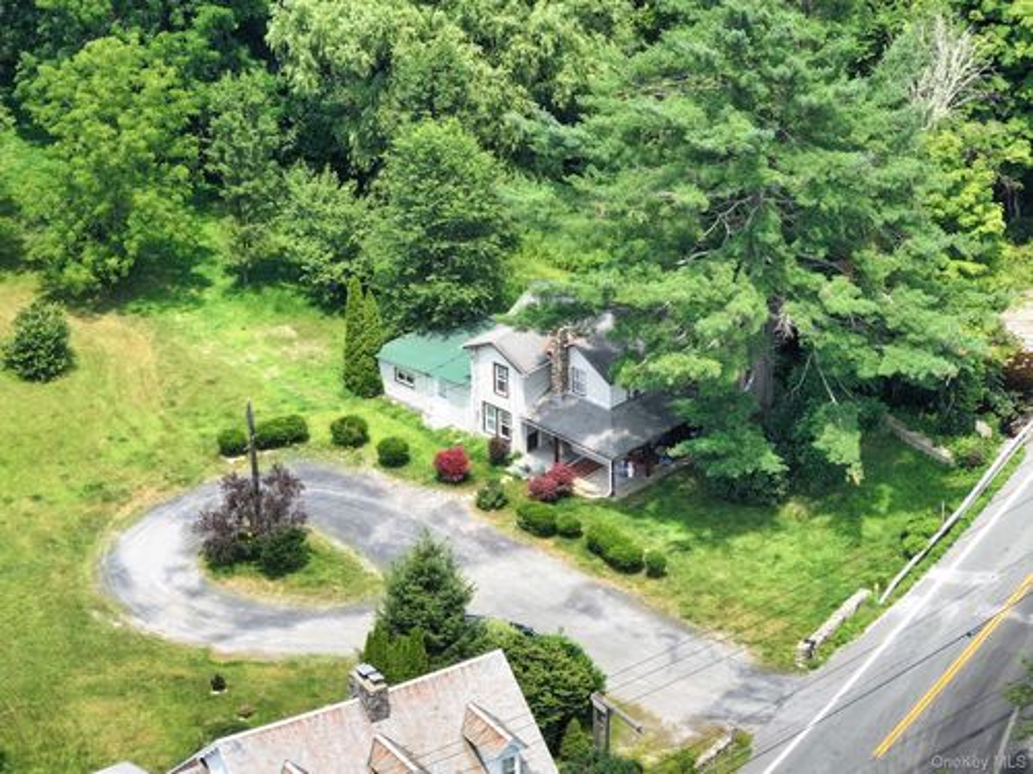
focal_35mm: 166
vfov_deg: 8.9
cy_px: 387
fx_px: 4954
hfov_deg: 11.9
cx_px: 516
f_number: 3.4
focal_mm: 30.71
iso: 100
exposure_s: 1/320
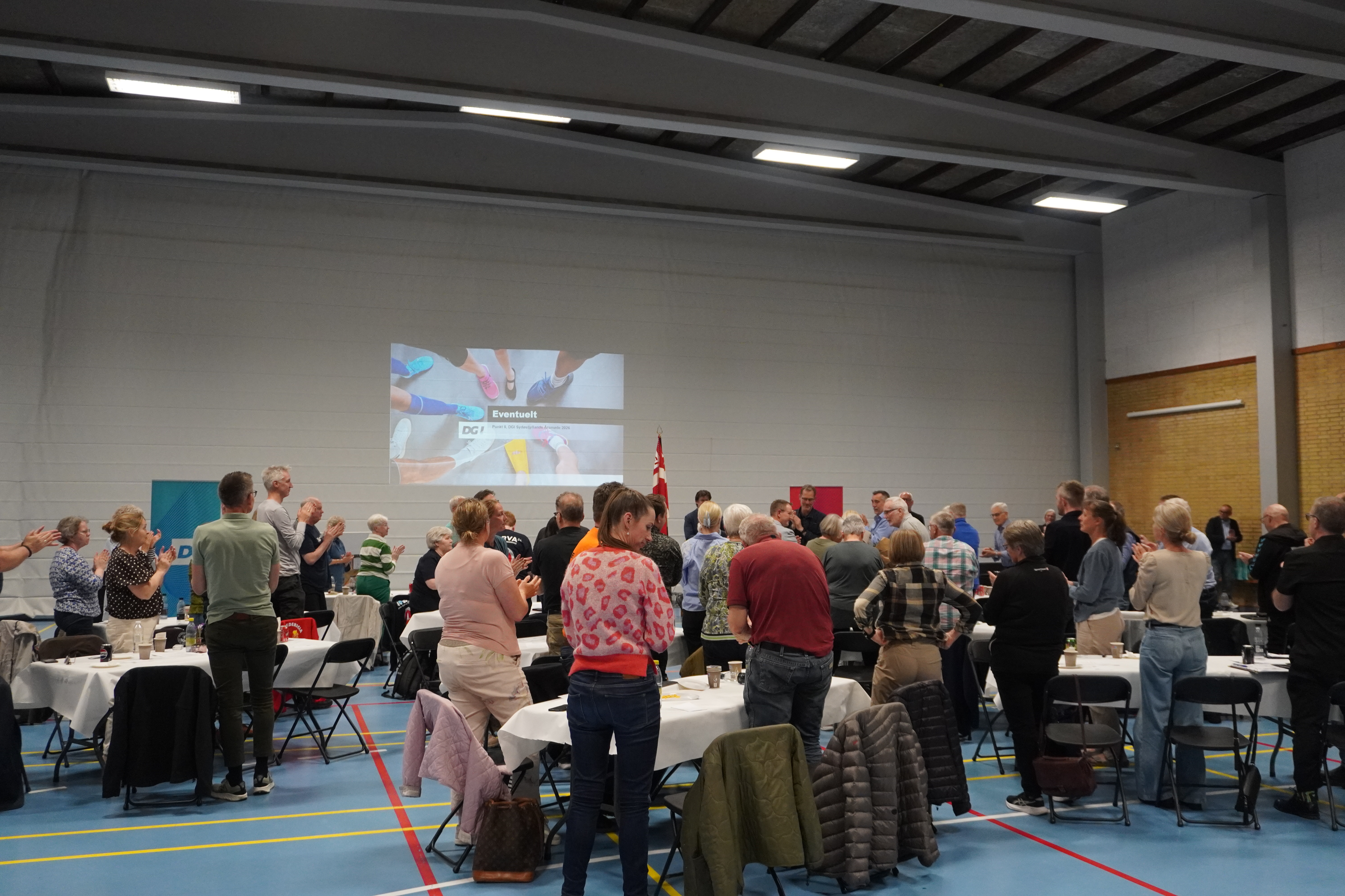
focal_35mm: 32
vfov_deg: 41.7
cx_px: 672
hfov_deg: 59.5
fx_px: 1177
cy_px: 448
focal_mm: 21
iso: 2500
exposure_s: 1/160
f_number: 4
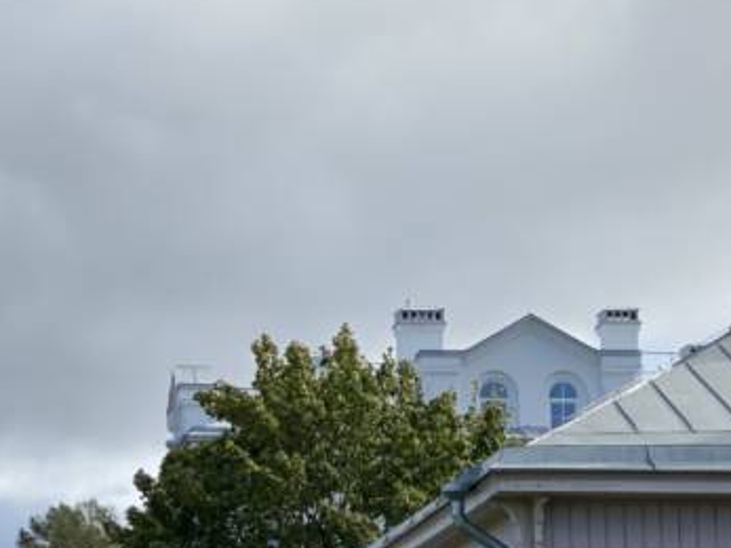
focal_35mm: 120
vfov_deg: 12.2
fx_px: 2533
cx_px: 234
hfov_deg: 16.4
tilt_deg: +6.8
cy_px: 550
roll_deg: -0.1
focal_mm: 6
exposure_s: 1/1497
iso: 20
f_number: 2
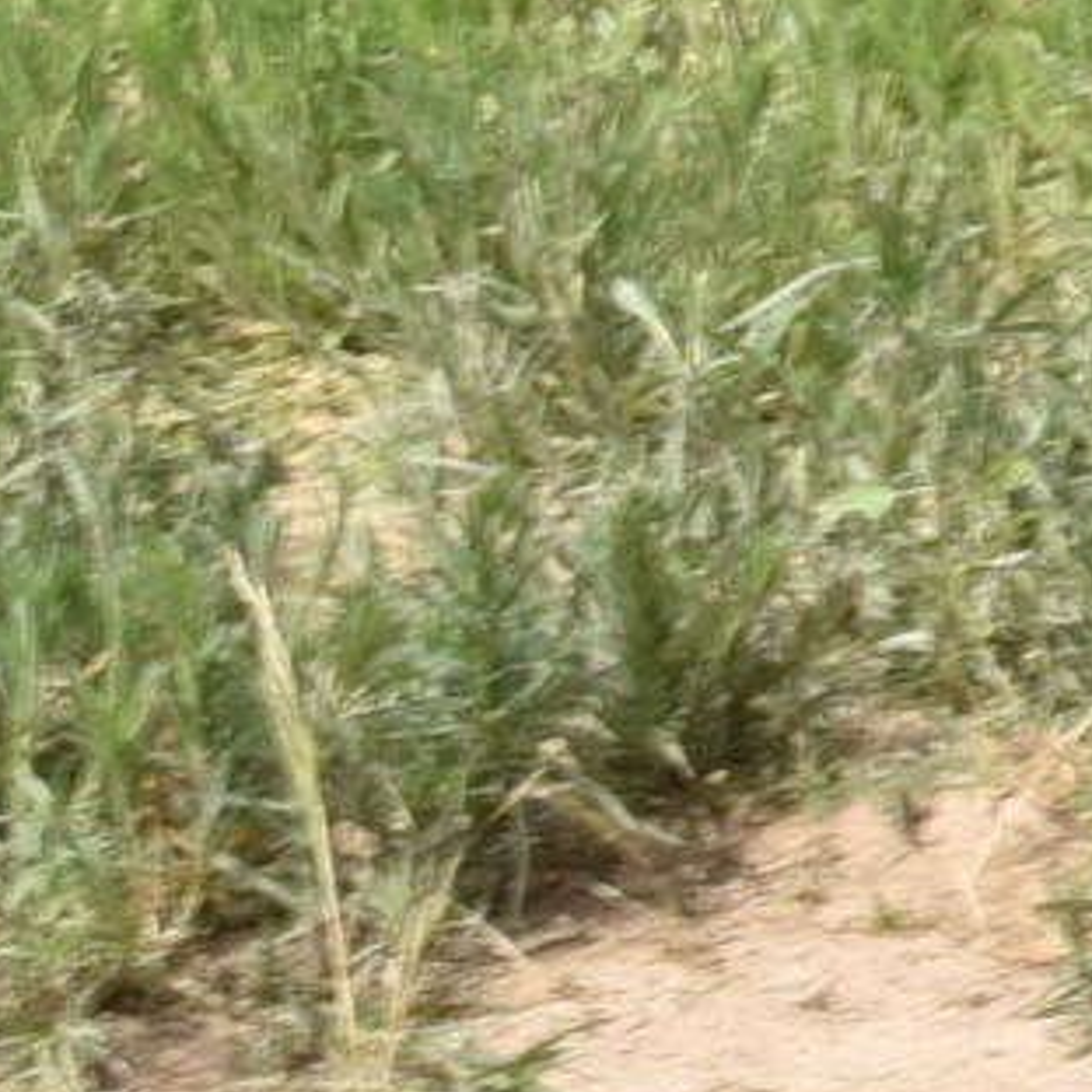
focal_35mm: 286
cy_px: -763
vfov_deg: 6.0
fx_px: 10207
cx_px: 3972
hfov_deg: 5.5
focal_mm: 35
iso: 200
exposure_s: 1/40
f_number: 22
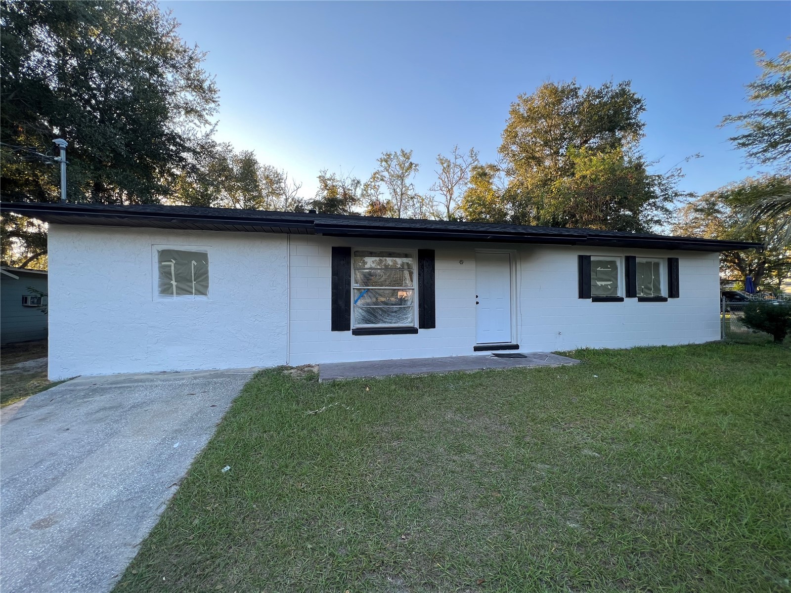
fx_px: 297
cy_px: 296
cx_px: 396
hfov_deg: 106.2
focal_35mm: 13
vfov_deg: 89.9
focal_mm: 1.57
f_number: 1.8
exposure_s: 1/195
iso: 32
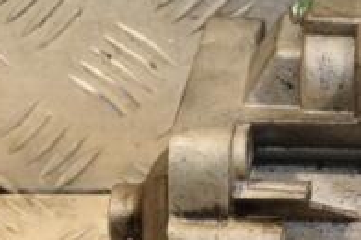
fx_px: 2673
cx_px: 385
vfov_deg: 5.1
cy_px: 126
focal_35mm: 267
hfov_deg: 7.7
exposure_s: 1/200
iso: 800
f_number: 5.3
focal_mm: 58
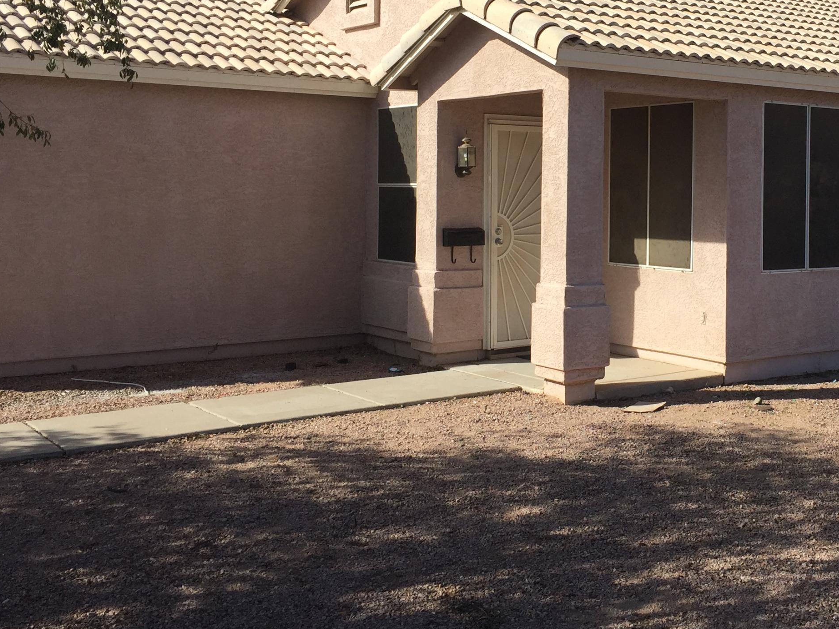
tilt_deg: +0.1
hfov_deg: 40.1
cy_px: 221
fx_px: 1115
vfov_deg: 31.3
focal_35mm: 46
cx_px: 626
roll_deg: -1.6
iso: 32
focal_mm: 4.15
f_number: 2.2
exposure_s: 1/2083
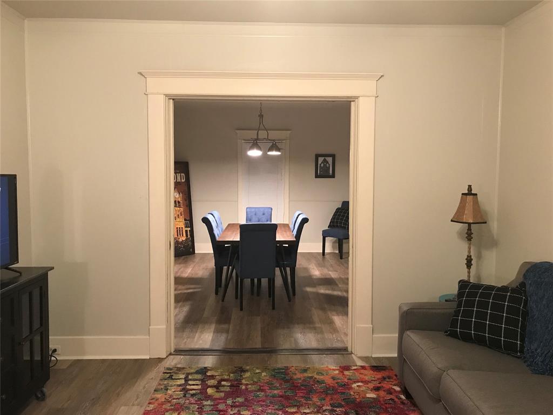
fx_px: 447
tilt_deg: -3.0
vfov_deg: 49.7
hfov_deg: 63.4
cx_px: 276
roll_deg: -0.1
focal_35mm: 28
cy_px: 208
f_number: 1.8
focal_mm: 3.99
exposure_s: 1/15
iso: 100
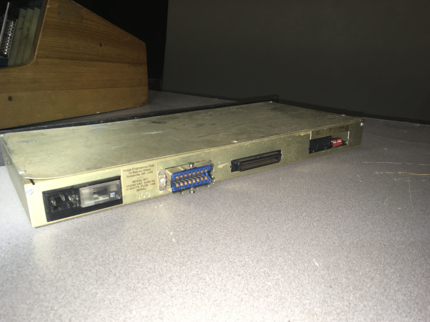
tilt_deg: -18.3
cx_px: 214
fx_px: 373
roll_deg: -0.1
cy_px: 163
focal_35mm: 30
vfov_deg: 46.8
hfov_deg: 60.0
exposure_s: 1/30
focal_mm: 4.15
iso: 40
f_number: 2.2
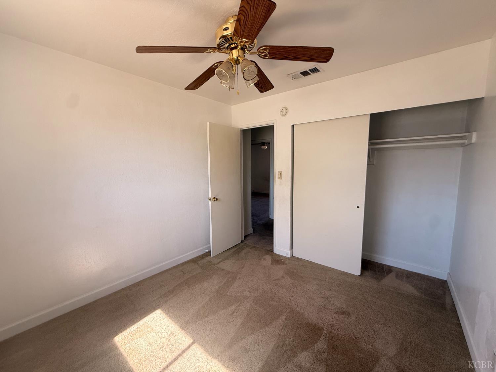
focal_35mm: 14
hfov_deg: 102.1
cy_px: 186
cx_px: 248
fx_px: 201
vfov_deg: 85.7
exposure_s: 1/99
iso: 100
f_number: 2.2
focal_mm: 2.22
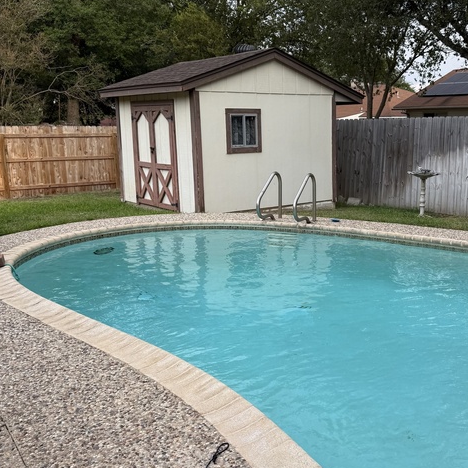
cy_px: 234
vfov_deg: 55.6
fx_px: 444
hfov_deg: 54.8
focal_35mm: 29
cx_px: 301
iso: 80
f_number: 1.78
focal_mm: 6.76
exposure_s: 1/868
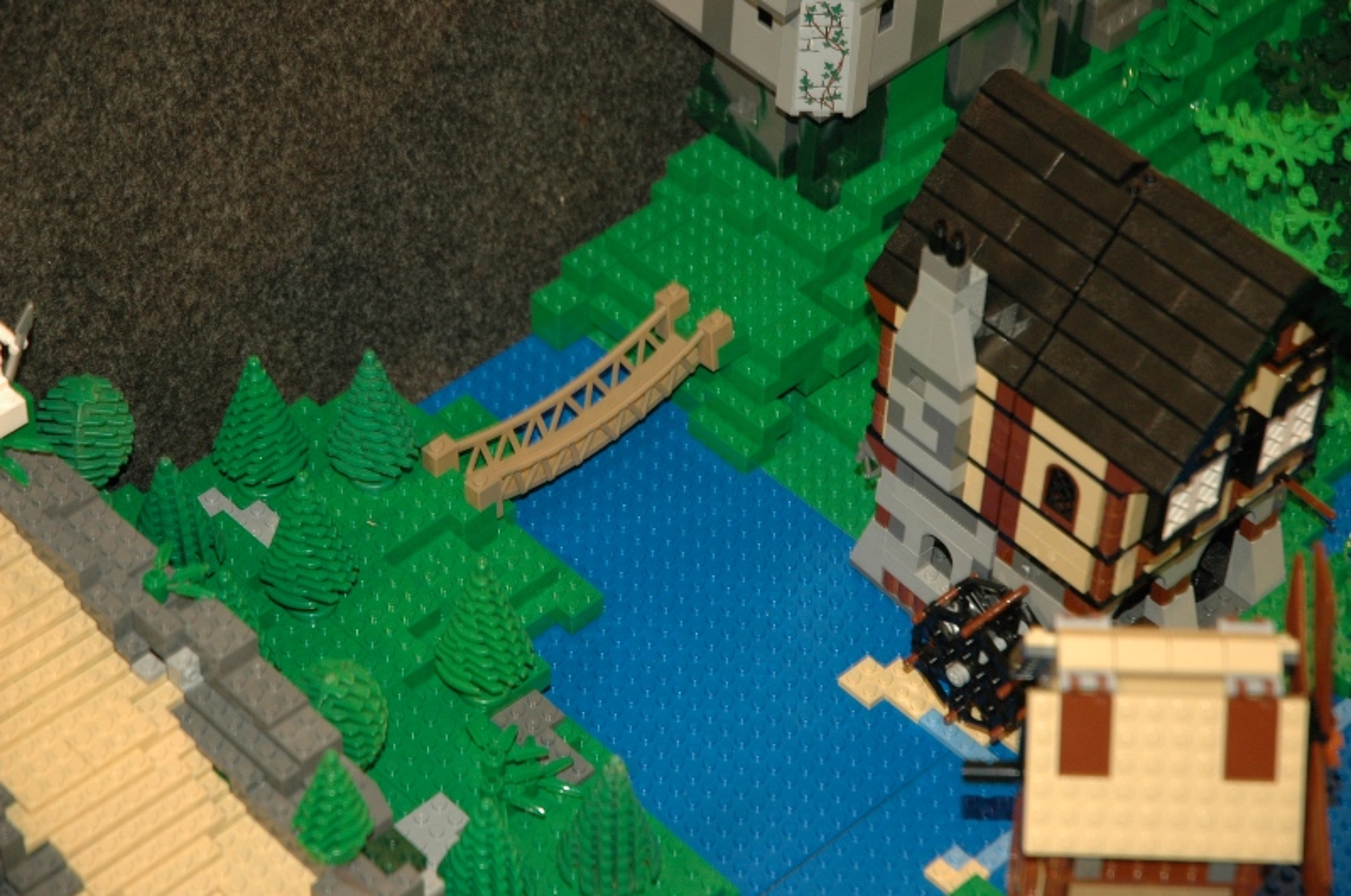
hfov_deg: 19.5
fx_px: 3935
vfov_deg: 13.0
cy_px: 448
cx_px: 676
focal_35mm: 105
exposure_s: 1/60
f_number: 4.5
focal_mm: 70
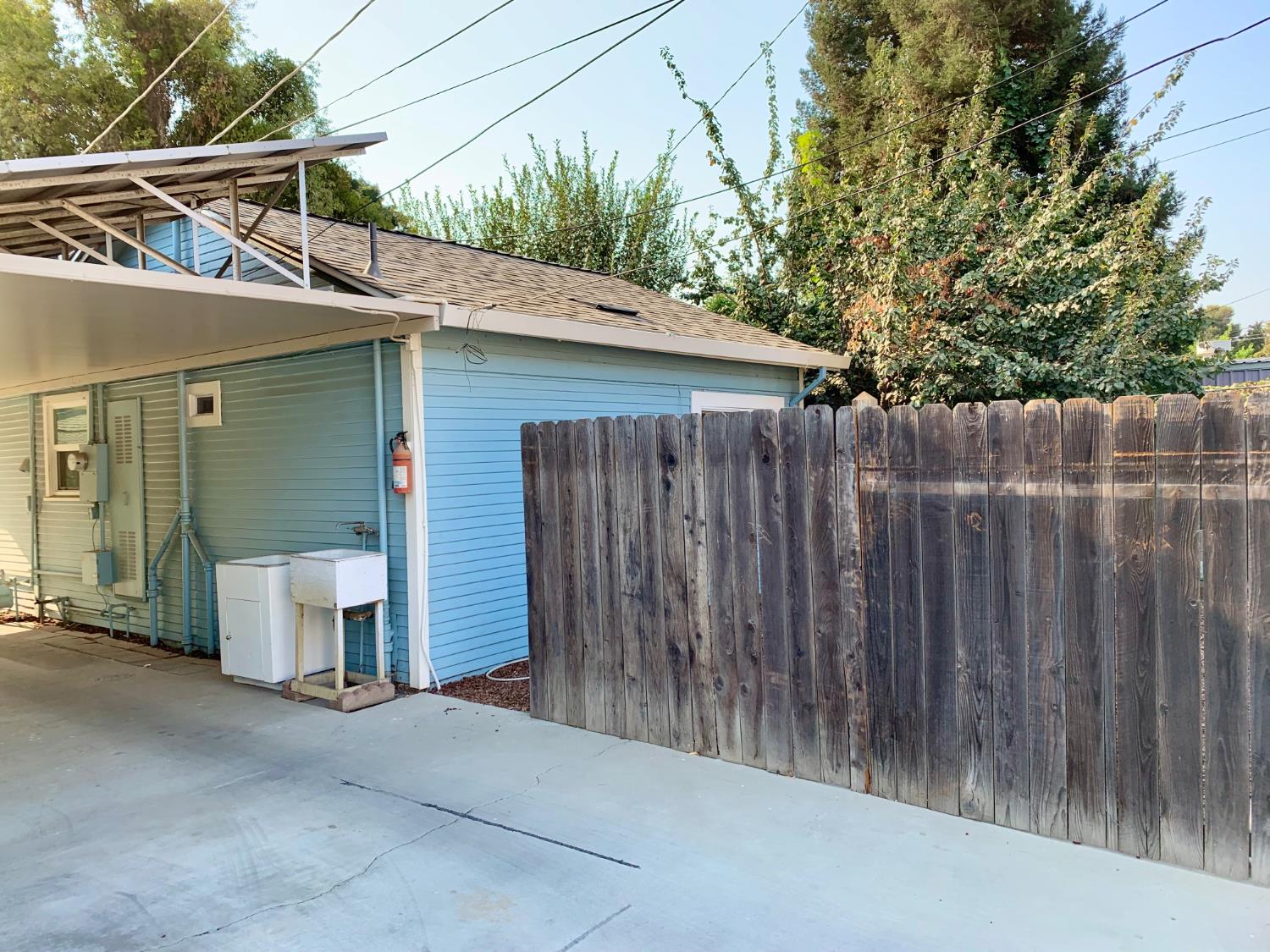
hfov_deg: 67.3
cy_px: 476
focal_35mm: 26
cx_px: 635
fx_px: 954
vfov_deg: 53.1
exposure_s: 1/543
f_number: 1.8
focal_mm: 4.25
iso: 25
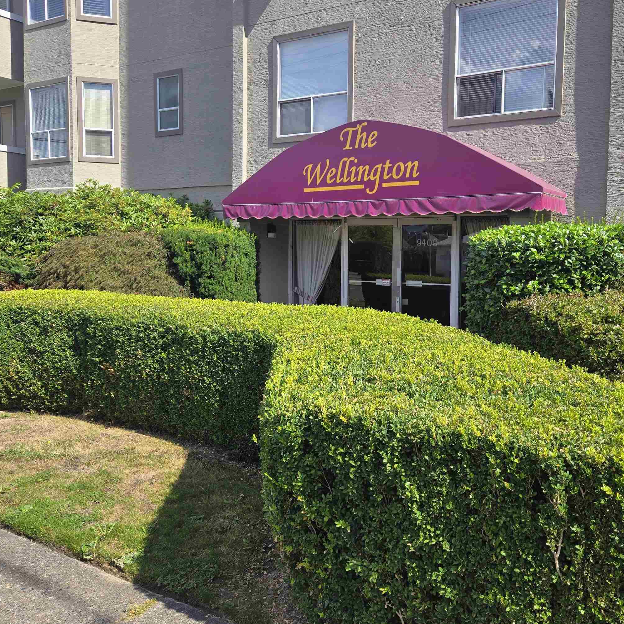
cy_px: 276
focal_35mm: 31
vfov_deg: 52.4
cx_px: 367
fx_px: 632
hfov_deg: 52.3
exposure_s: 1/1205
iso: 25
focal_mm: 5.4
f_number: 1.8
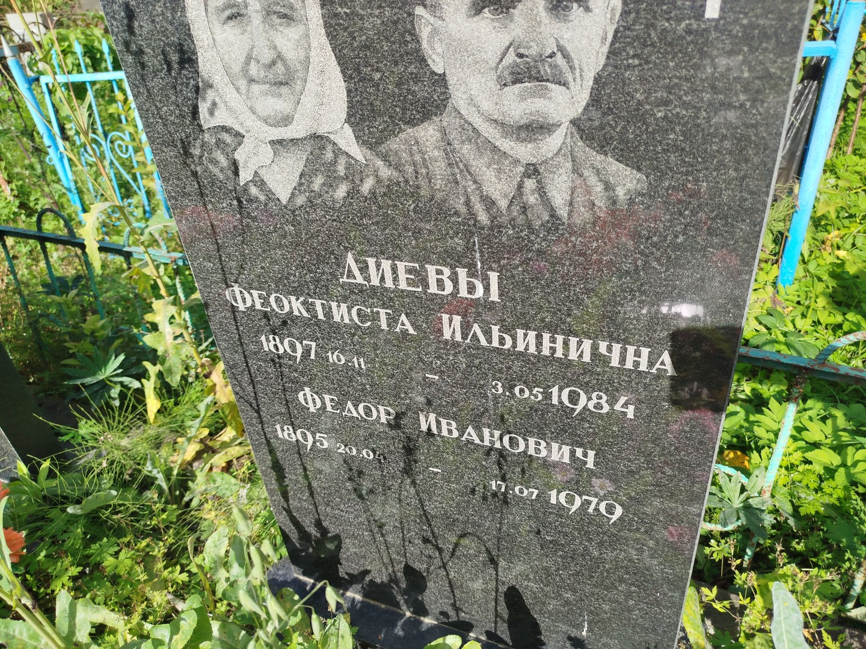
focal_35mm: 24
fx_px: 600
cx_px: 433
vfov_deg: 56.8
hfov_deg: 71.6
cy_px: 324
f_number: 1.7
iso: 50
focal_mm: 5.31
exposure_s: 1/703
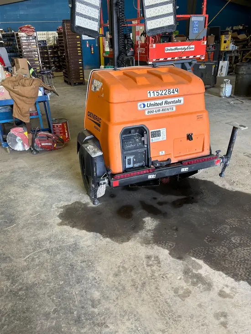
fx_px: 251
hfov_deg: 53.1
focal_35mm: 26
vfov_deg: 67.3
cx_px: 126
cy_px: 167
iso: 125
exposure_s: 1/120
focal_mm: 5.7
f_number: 1.5
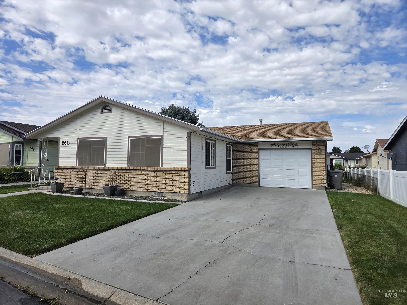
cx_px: 204
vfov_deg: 58.9
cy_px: 152
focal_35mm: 23
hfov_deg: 73.9
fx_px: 270
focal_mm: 5.4
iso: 80
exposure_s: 1/5228
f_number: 1.8
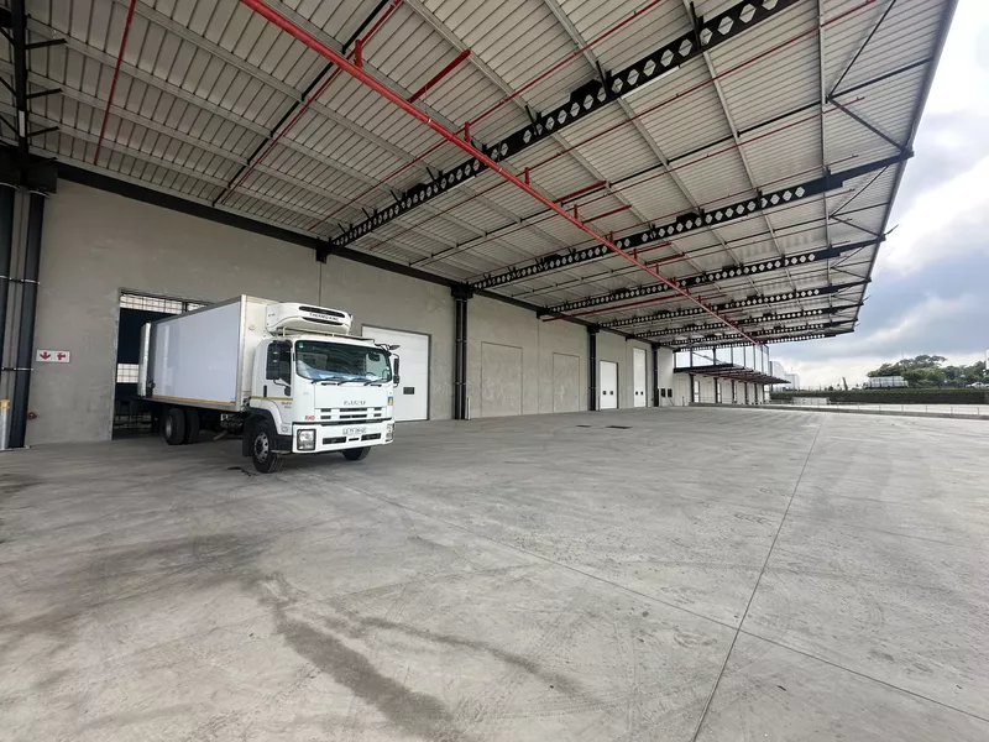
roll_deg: -0.3
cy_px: 371
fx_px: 400
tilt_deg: +3.6
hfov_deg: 102.1
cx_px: 494
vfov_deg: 85.7
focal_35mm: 14
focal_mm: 2.22
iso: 40
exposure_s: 1/359
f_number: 2.2
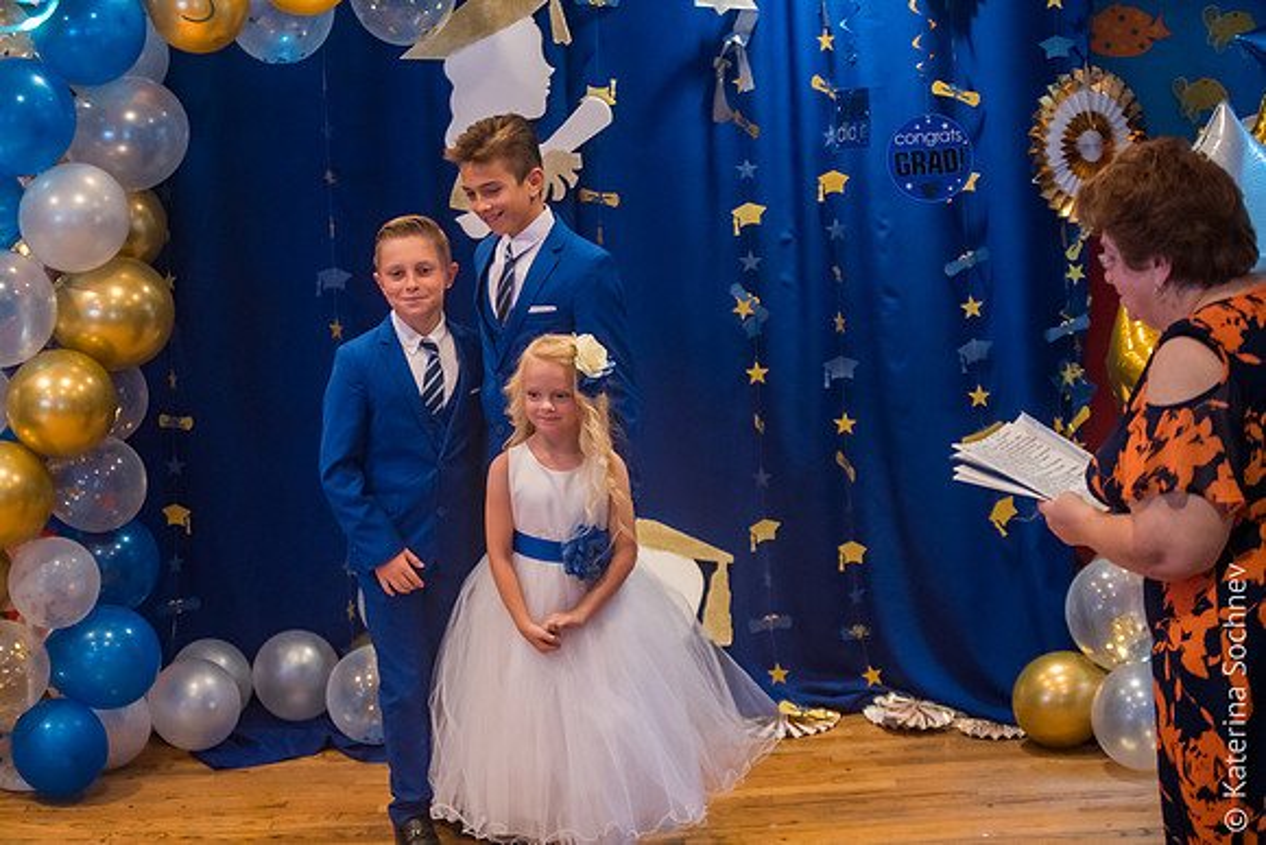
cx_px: 633
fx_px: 2462
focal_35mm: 70
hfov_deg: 28.8
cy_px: 422
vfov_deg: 19.5
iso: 3200
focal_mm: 70
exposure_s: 1/200
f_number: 2.8
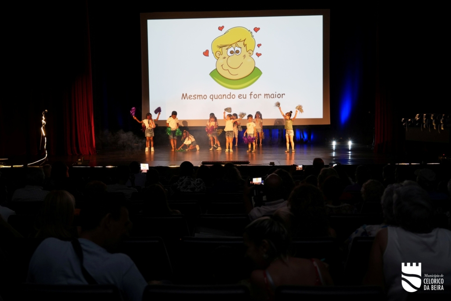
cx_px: 226
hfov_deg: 54.4
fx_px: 439
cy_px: 150
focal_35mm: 35
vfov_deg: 37.9
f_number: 4
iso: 1250
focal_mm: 35
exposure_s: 1/60
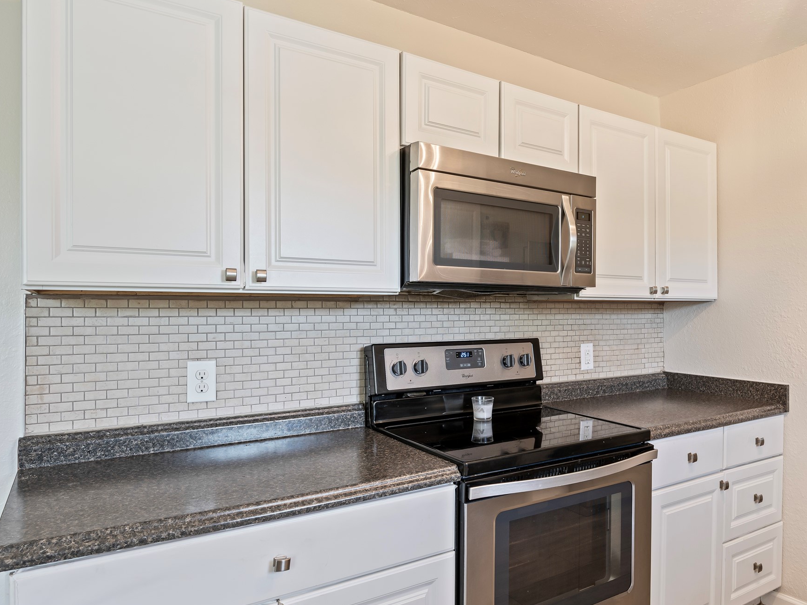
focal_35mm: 24
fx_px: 559
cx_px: 483
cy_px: 316
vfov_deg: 56.8
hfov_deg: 70.9
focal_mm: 20
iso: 125
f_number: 6.3
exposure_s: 1/2.5
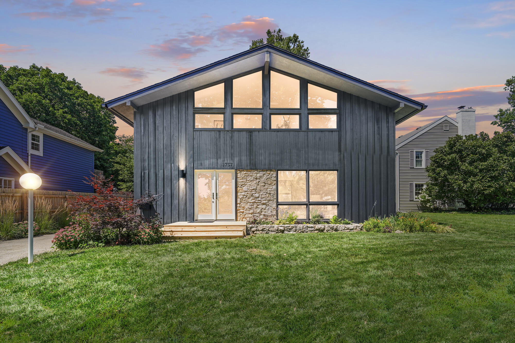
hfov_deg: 96.7
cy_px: 172
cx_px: 258
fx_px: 229
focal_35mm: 16
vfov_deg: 73.7
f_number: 4
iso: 100
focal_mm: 16
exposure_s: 1/640
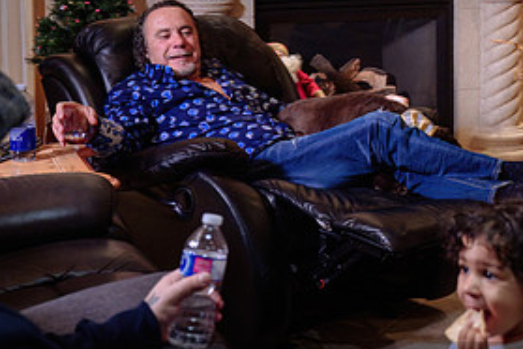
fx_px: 1293
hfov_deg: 22.4
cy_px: 82
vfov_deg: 15.3
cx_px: 449
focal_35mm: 89
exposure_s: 1/50
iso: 500
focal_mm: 35
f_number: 4
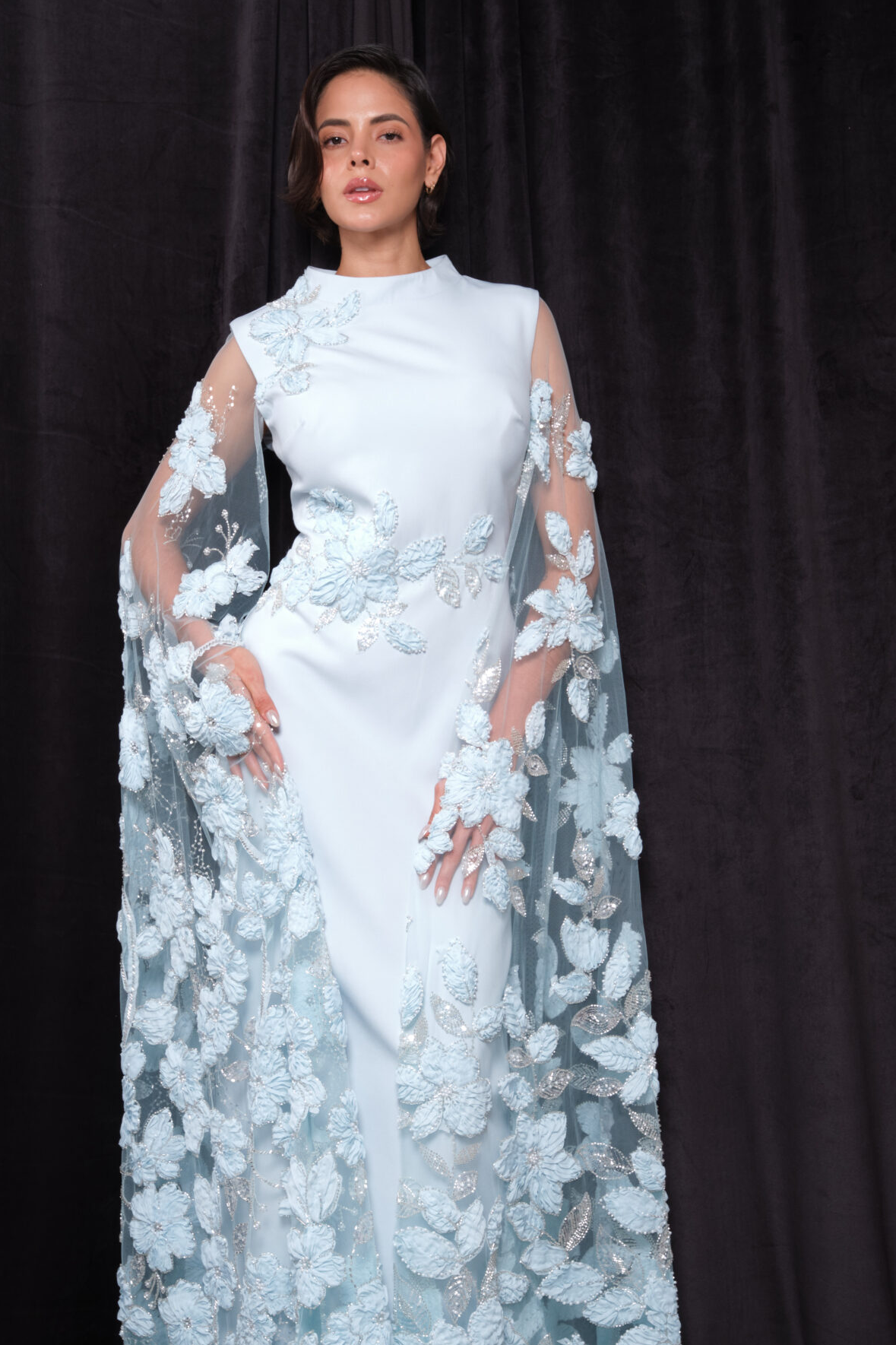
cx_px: 440
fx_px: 2054
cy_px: 741
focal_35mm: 55
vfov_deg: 36.2
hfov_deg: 24.6
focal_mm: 25.6
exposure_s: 1/125
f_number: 7.1
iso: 100
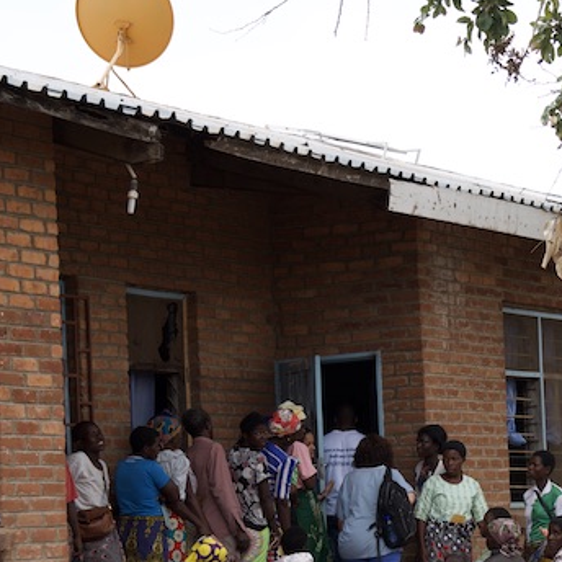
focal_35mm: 147
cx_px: 588
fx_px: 2700
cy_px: 392
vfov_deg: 11.9
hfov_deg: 11.7
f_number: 4
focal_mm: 58
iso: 160
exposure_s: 1/160
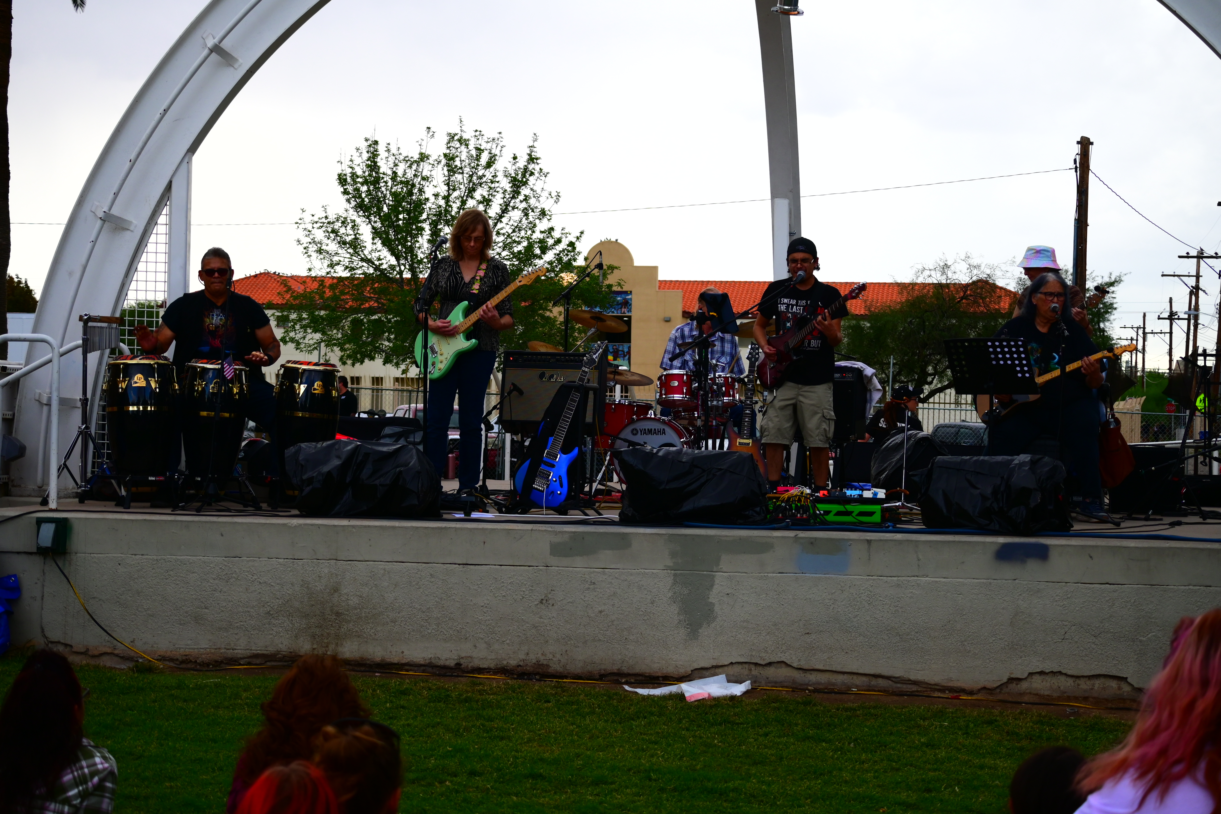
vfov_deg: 18.2
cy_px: 407
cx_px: 610
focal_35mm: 75
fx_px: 2544
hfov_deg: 27.0
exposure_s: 1/250
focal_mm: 50
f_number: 4.5
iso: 220
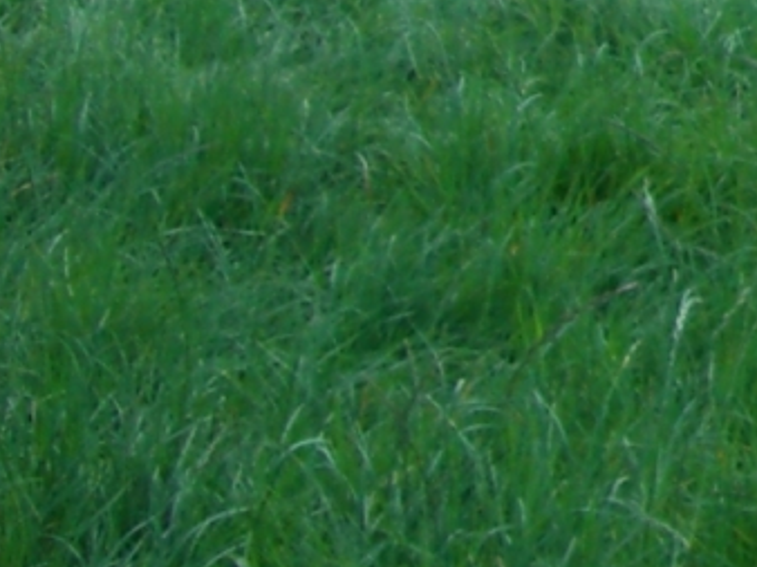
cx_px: 2114
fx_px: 4720
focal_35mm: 216
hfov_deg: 8.1
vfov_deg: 6.6
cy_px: -645
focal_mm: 7.9
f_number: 2.8
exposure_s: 1/640
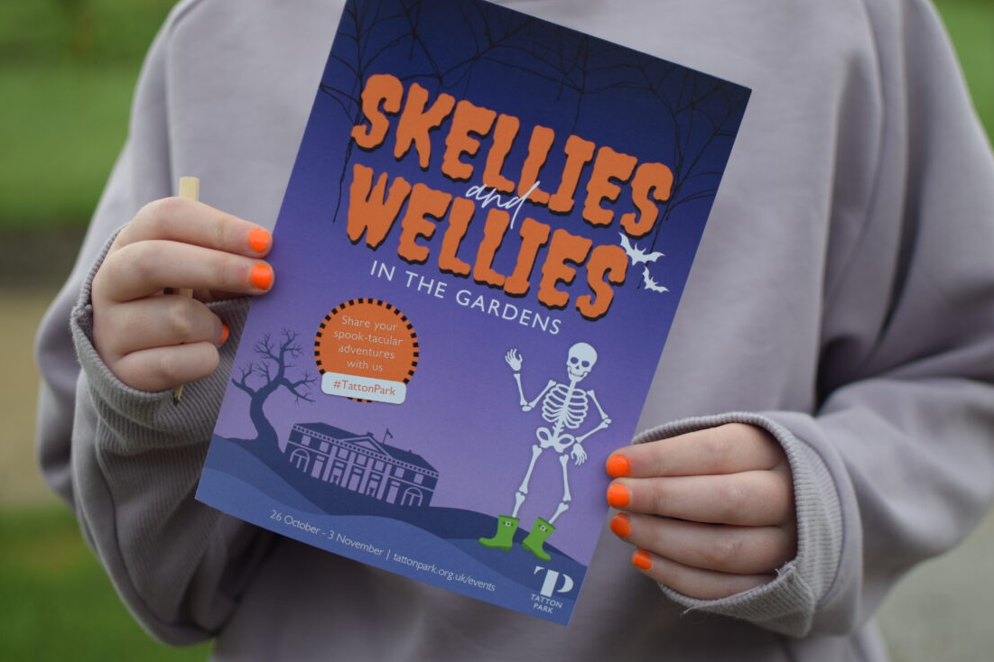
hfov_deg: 29.4
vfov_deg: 19.8
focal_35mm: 69
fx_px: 1895
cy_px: 280
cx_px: 505
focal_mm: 35
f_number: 1.8
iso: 100
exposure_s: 1/500
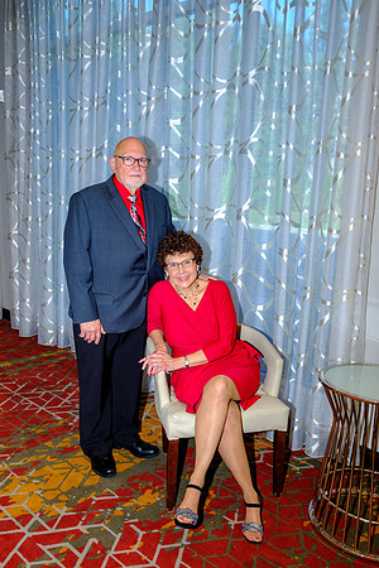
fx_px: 458
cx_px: 190
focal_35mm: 29
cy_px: 284
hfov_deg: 45.0
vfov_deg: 63.7
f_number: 5.6
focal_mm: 19.6
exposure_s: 1/125
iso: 1600
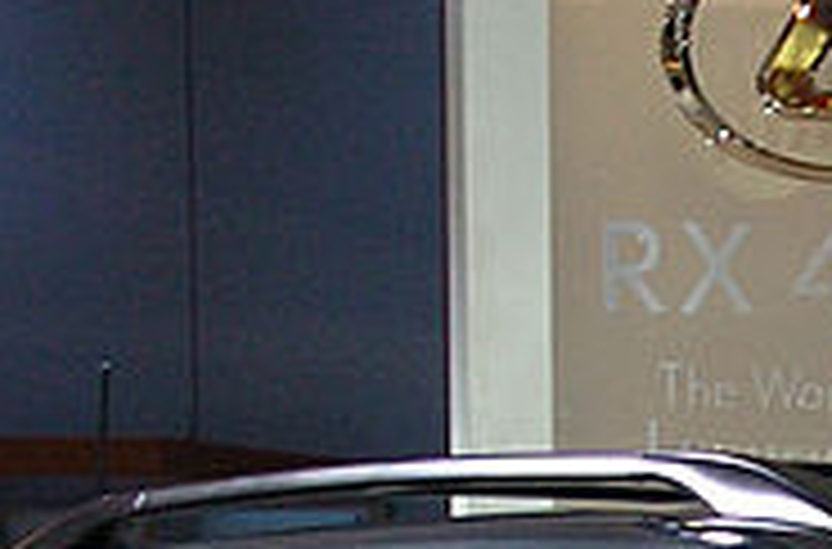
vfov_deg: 6.1
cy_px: 1292
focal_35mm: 216
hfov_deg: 9.2
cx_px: 1435
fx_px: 4975
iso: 400
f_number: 4
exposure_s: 1/160
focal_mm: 26
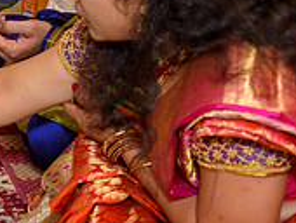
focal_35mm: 133
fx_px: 1139
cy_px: 100
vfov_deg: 11.2
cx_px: -219
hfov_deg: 13.4
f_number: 3.5
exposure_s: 1/125
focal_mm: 32
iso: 640
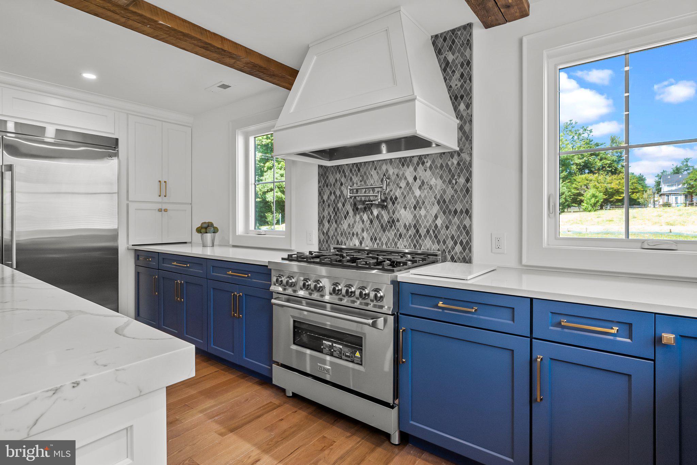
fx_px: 329
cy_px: 232
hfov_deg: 93.3
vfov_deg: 70.5
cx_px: 348
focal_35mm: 17
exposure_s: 1/30
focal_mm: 17
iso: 800
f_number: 8
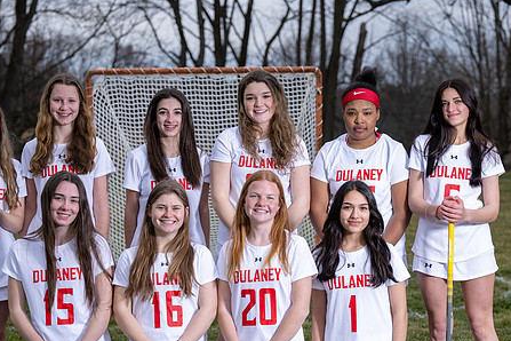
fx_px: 1618
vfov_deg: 12.0
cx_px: 315
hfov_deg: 17.9
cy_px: 275
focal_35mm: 114
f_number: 3.5
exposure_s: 1/250
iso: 64
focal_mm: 70
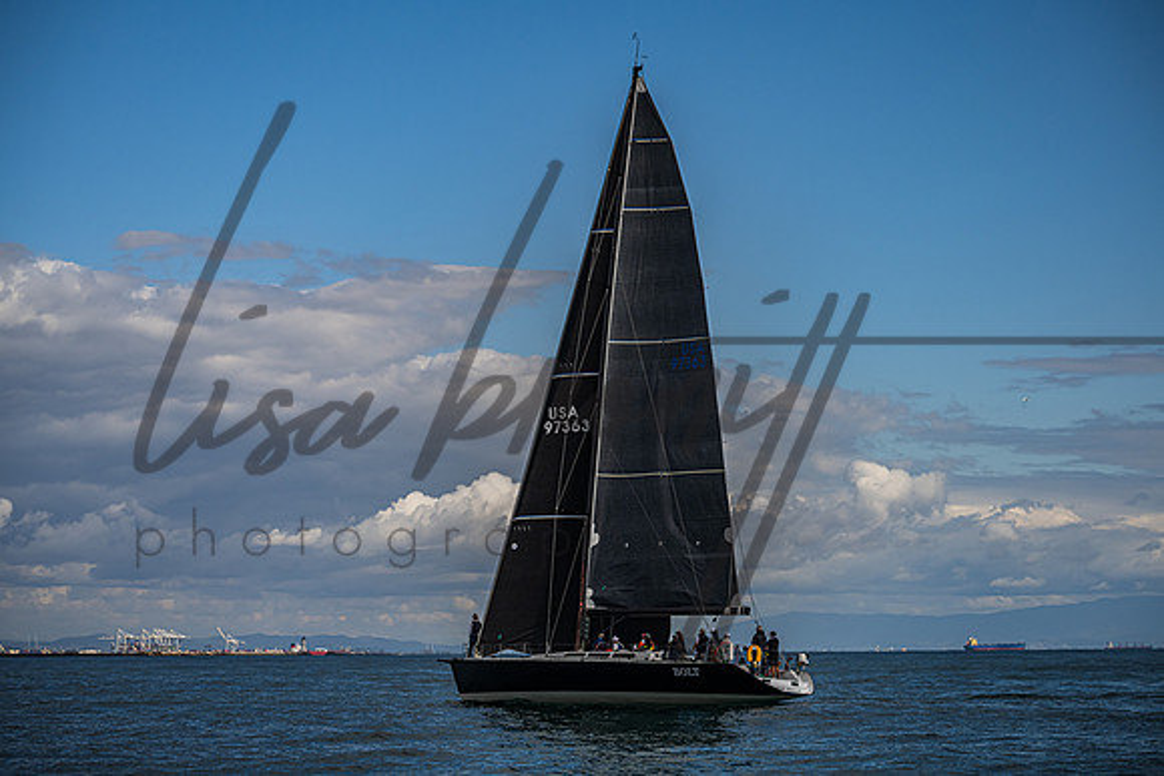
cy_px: 388
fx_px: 3234
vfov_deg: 13.7
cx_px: 582
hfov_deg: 20.4
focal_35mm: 100
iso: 400
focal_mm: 100
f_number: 5.6
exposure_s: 1/5000
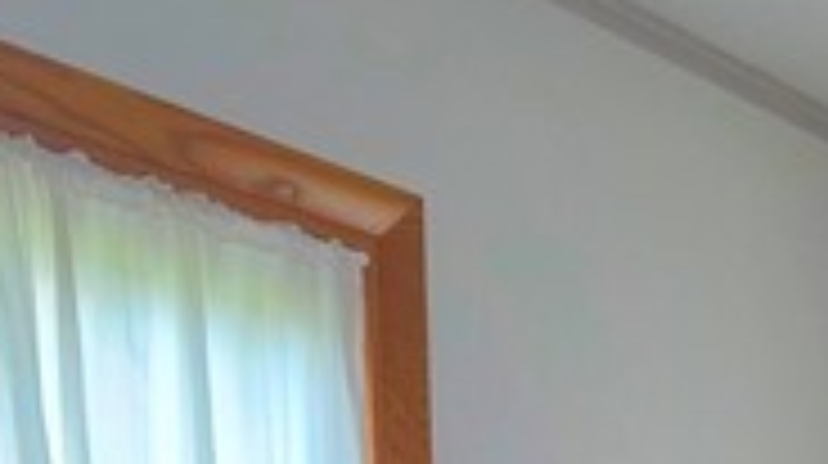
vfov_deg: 11.6
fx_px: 1732
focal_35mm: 79
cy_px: 1207
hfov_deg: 24.2
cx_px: 1012
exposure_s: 1/120
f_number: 1.9
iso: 250
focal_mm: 2.2
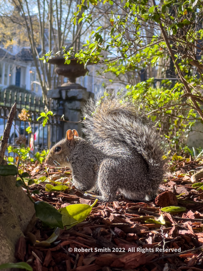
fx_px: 602
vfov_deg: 25.3
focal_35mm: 77
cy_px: 136
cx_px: 102
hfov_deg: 19.1
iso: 50
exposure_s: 1/100
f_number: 2.8
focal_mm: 9
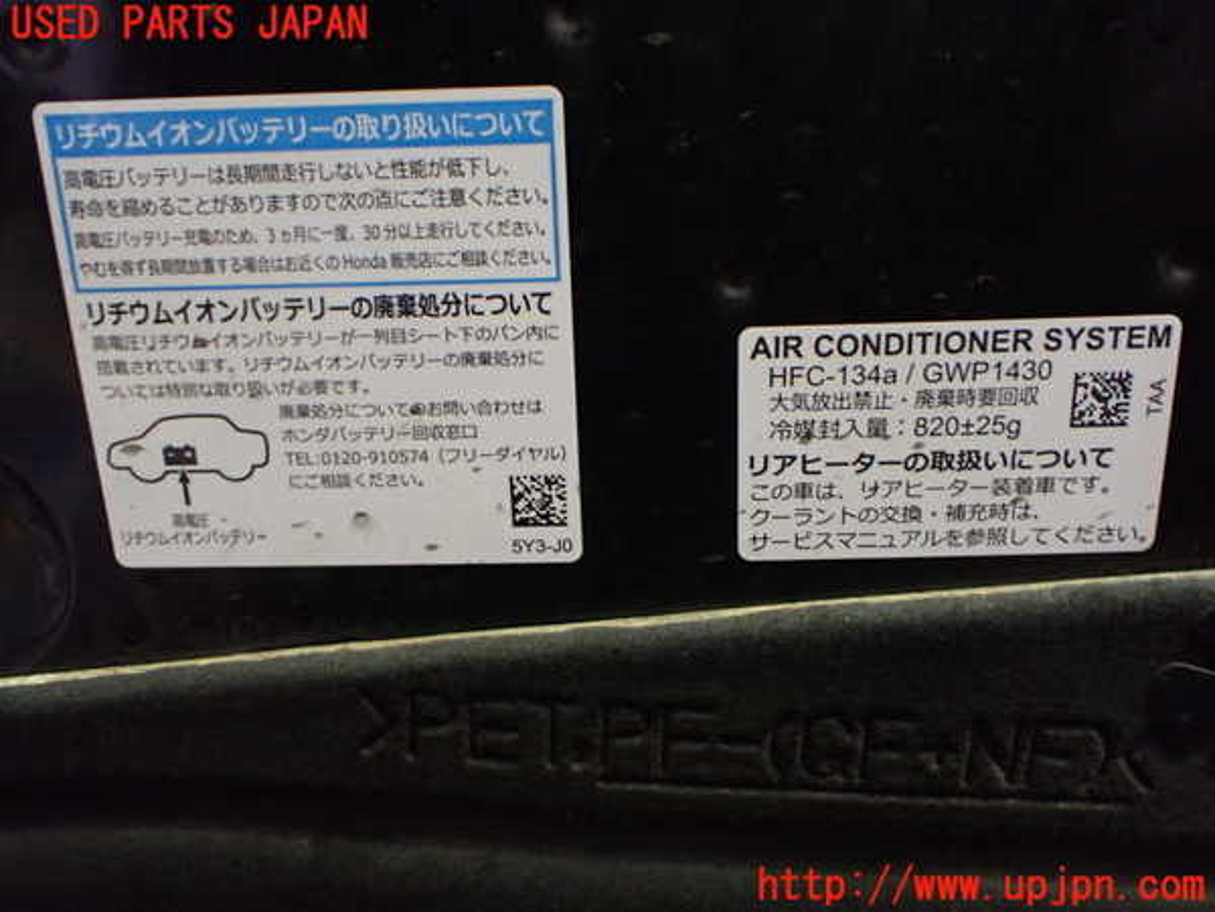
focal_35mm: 30
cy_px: 456
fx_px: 1053
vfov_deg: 46.8
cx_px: 608
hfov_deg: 60.0
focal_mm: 5.4
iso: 800
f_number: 2.3
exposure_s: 1/40
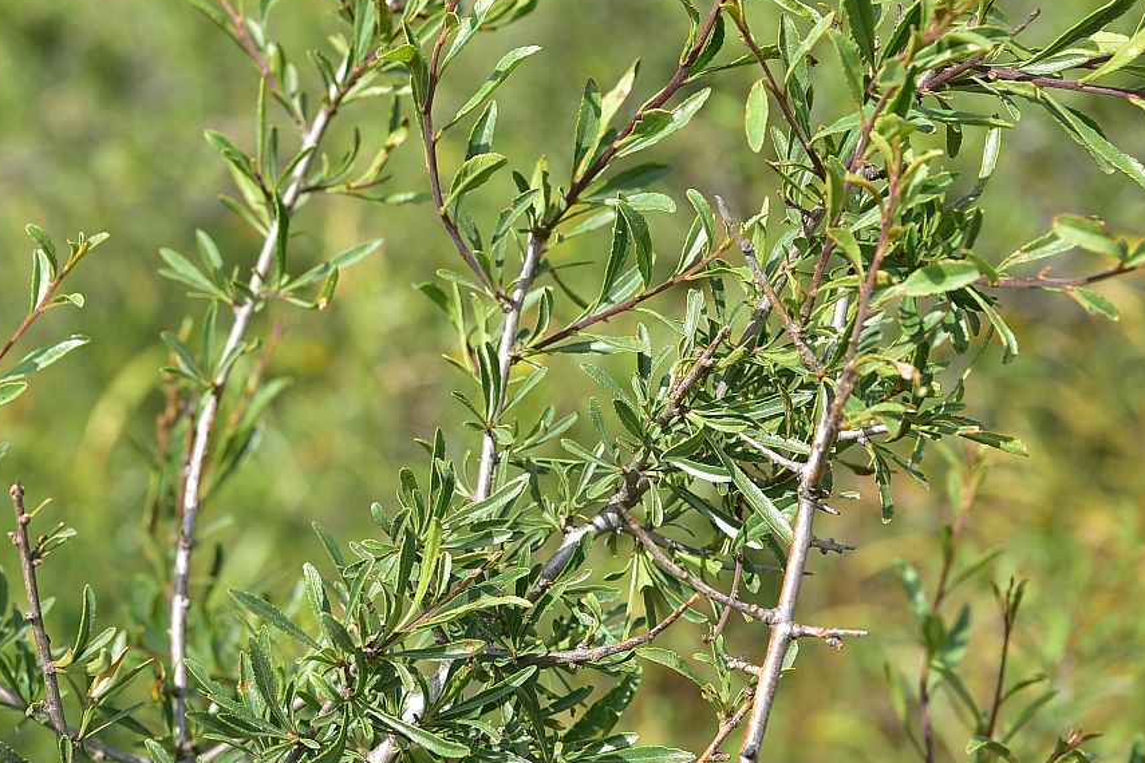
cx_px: 423
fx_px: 2417
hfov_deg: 26.6
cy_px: 454
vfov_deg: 17.9
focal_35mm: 76
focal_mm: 50
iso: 200
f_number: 8
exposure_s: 1/320
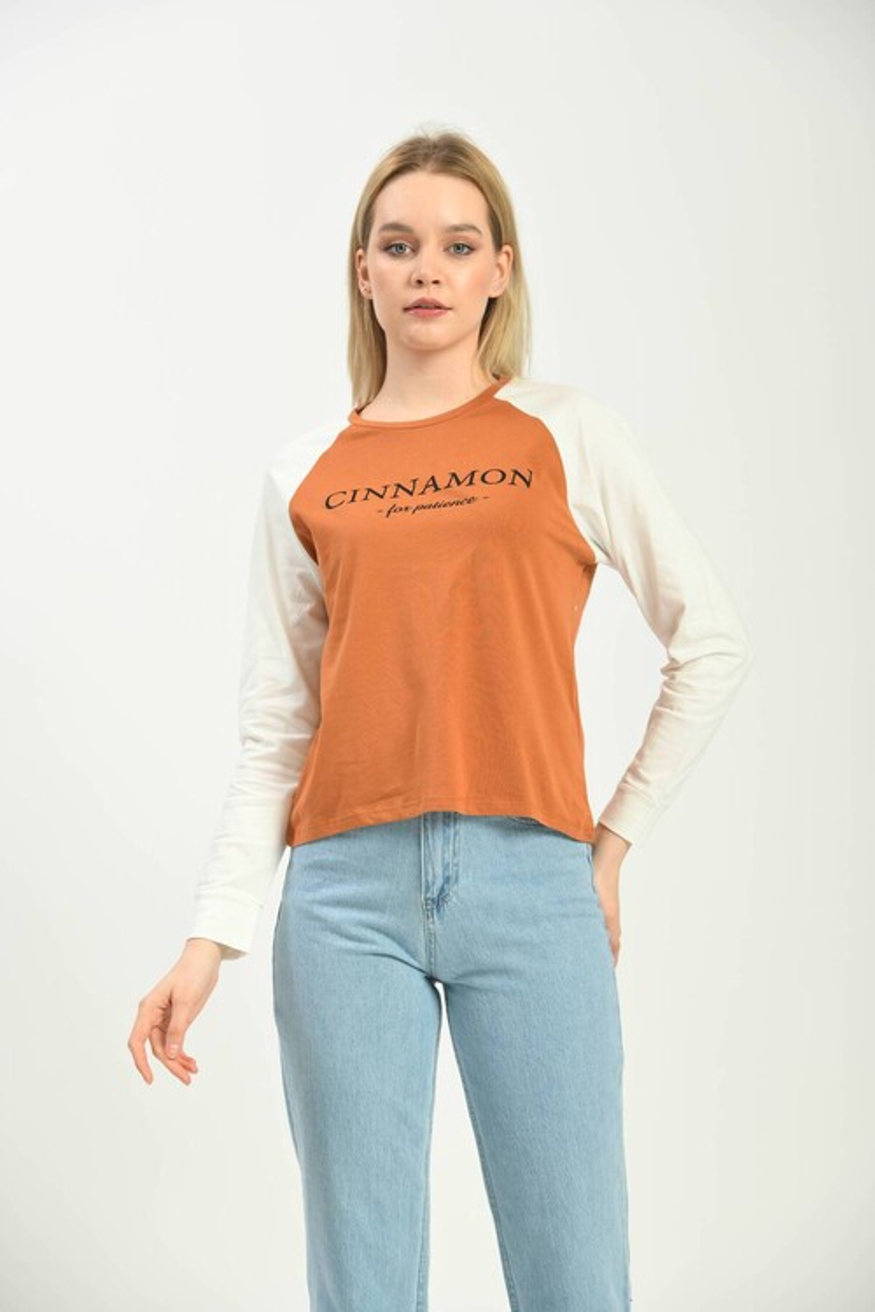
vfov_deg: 17.1
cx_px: 438
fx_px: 4375
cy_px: 656
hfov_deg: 11.4
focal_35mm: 120
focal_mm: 120
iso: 100
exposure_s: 1/160
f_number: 6.3
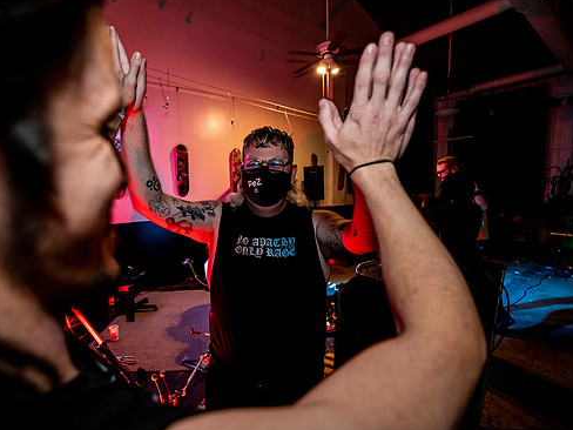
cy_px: 220
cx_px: 243
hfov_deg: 93.8
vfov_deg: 78.1
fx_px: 265
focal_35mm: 16
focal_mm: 14
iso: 2000
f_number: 2.8
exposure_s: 1/125
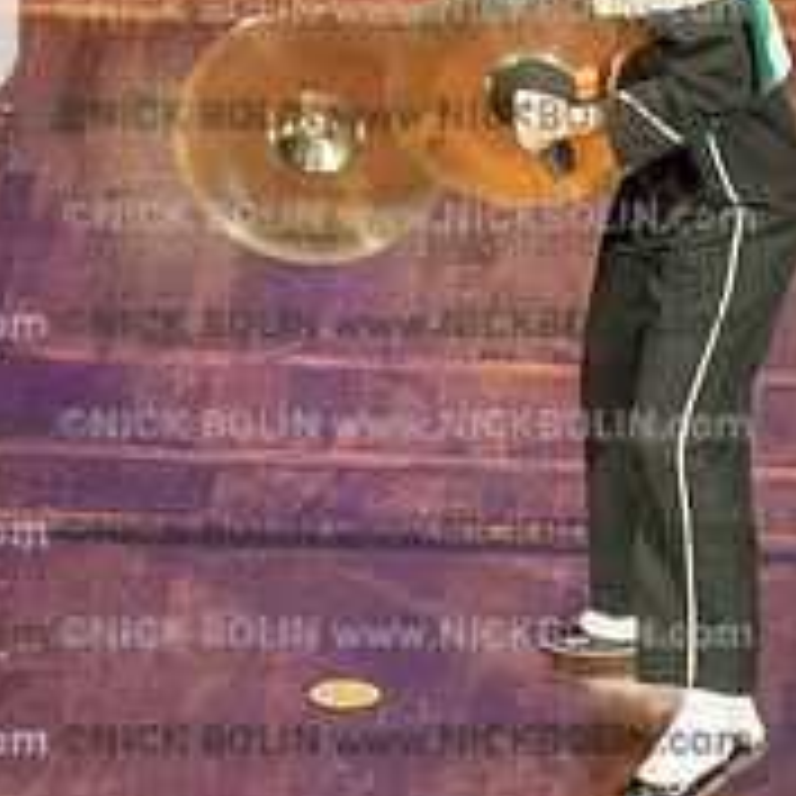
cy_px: 9
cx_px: -301
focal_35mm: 614
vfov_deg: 2.9
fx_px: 15974
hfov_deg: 2.8
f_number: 5.6
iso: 8000
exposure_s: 1/200
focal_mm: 220
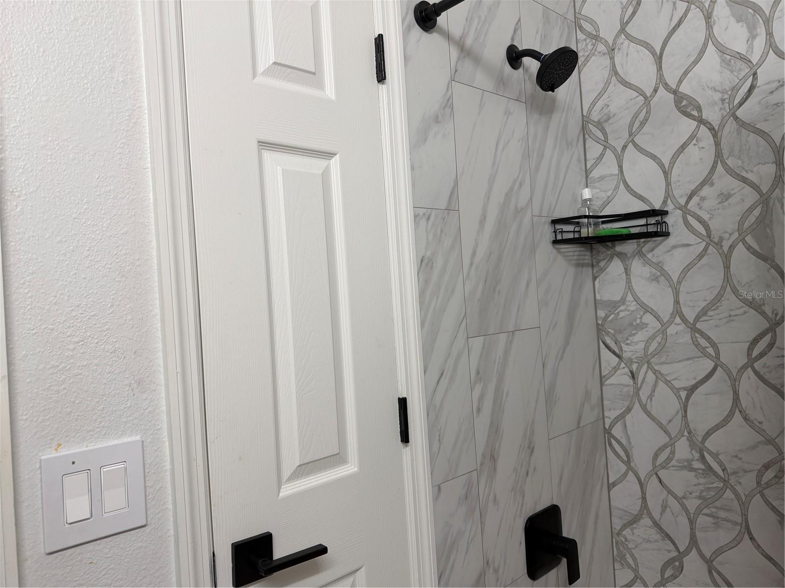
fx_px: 544
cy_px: 294
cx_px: 392
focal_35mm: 24
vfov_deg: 56.8
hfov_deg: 71.6
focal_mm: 6.76
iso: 160
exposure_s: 1/60
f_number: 1.78
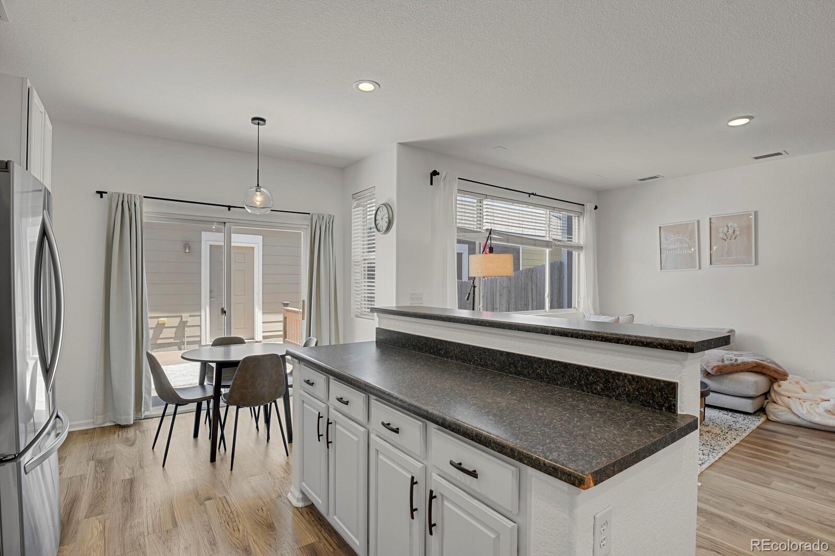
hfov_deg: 93.3
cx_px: 418
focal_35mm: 17
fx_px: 394
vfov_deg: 70.4
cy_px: 278
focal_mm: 17
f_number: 8
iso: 250
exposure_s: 1/1.67
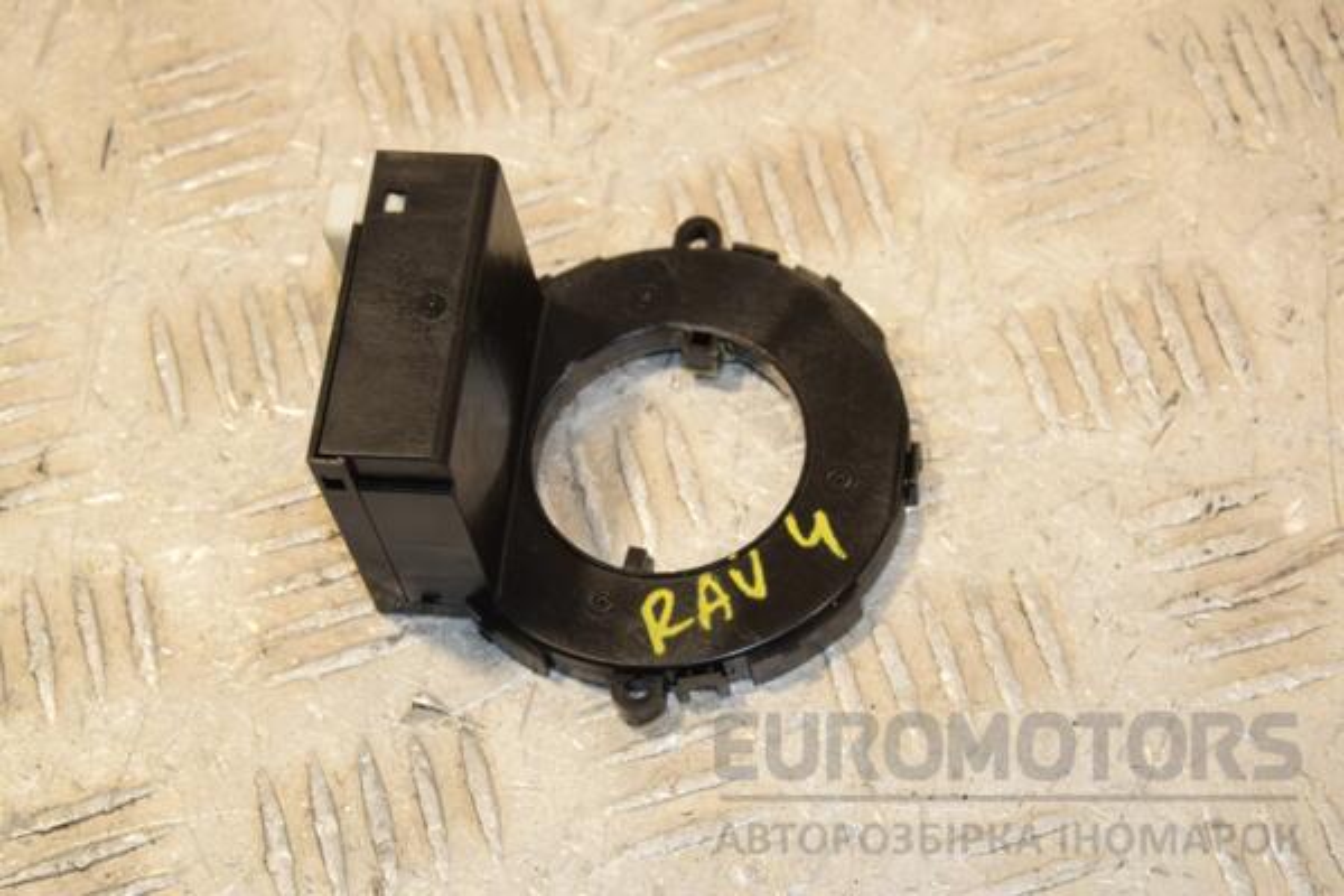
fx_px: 3696
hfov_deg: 20.6
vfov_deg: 13.8
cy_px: 448
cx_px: 672
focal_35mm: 99
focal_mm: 66
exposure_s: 1/200
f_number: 10
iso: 800
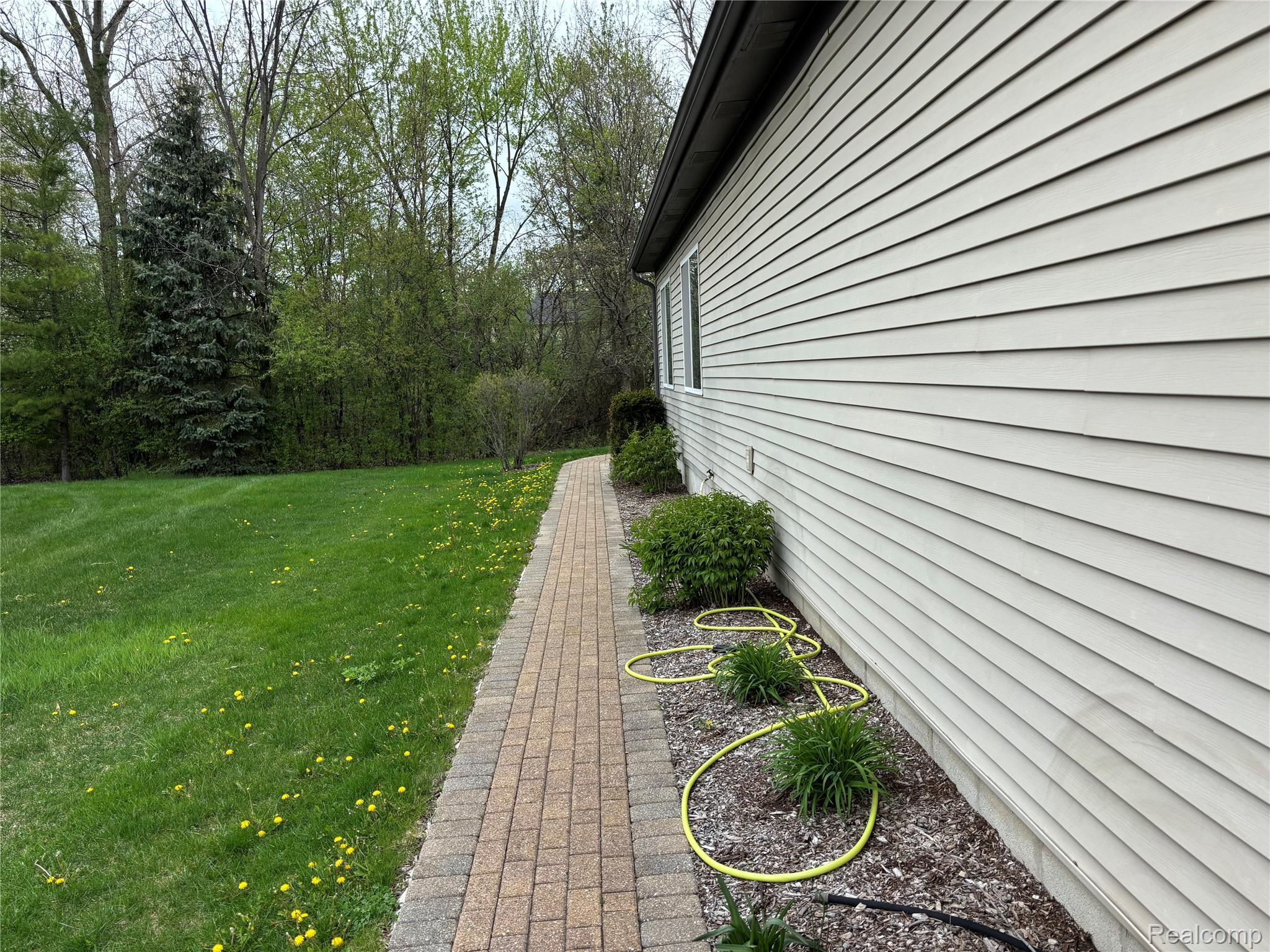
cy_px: 476
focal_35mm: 26
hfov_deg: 67.3
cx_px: 635
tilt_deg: -6.9
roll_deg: +3.0
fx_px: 954
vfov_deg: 53.1
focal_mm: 5.96
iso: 50
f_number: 1.6
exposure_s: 1/1311
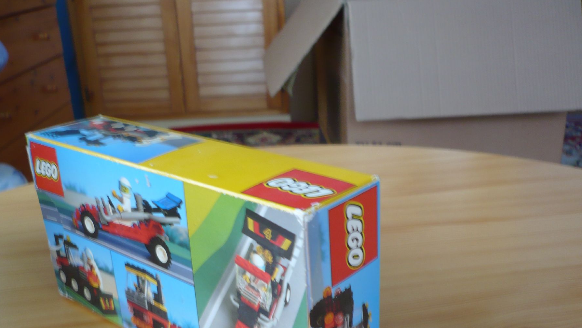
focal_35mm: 42
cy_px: 233
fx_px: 648
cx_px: 271
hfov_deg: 48.3
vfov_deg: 28.1
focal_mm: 5.8
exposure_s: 1/15
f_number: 2.8
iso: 100
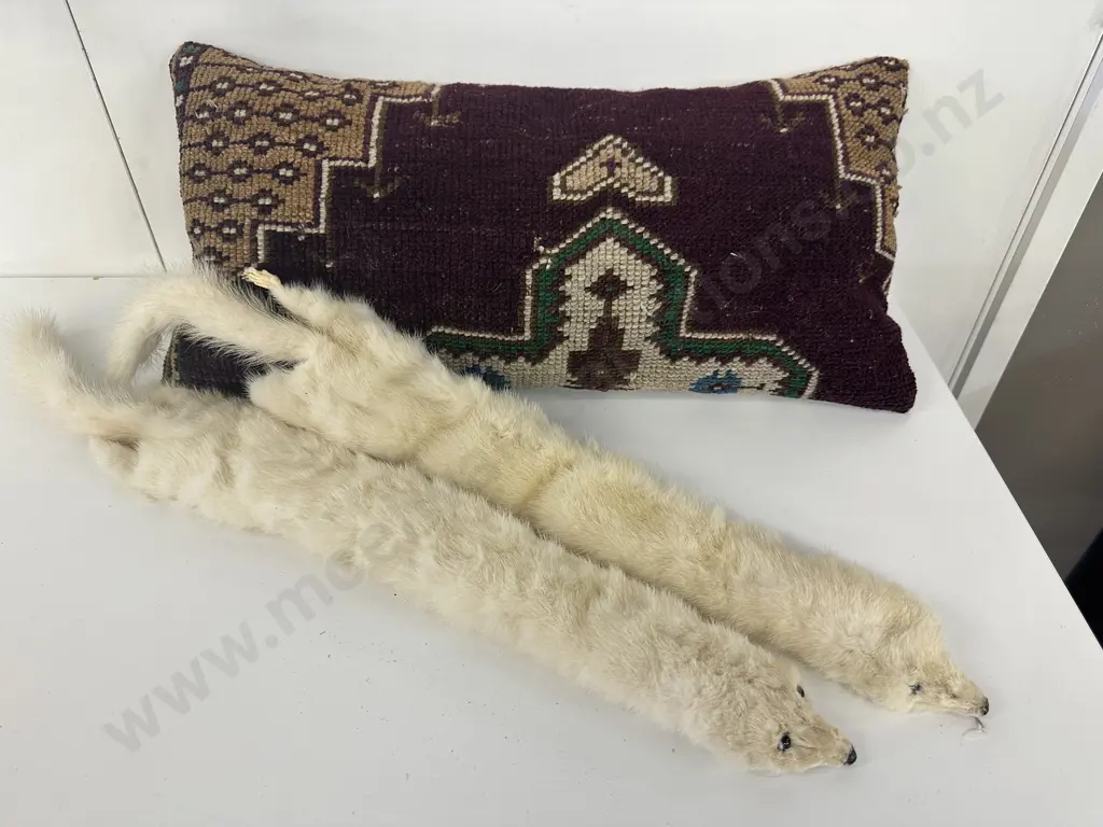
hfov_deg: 71.6
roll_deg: -0.4
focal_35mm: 24
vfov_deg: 56.8
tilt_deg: -42.5
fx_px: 765
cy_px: 414
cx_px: 552
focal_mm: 6.86
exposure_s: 1/100
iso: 160
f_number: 1.78
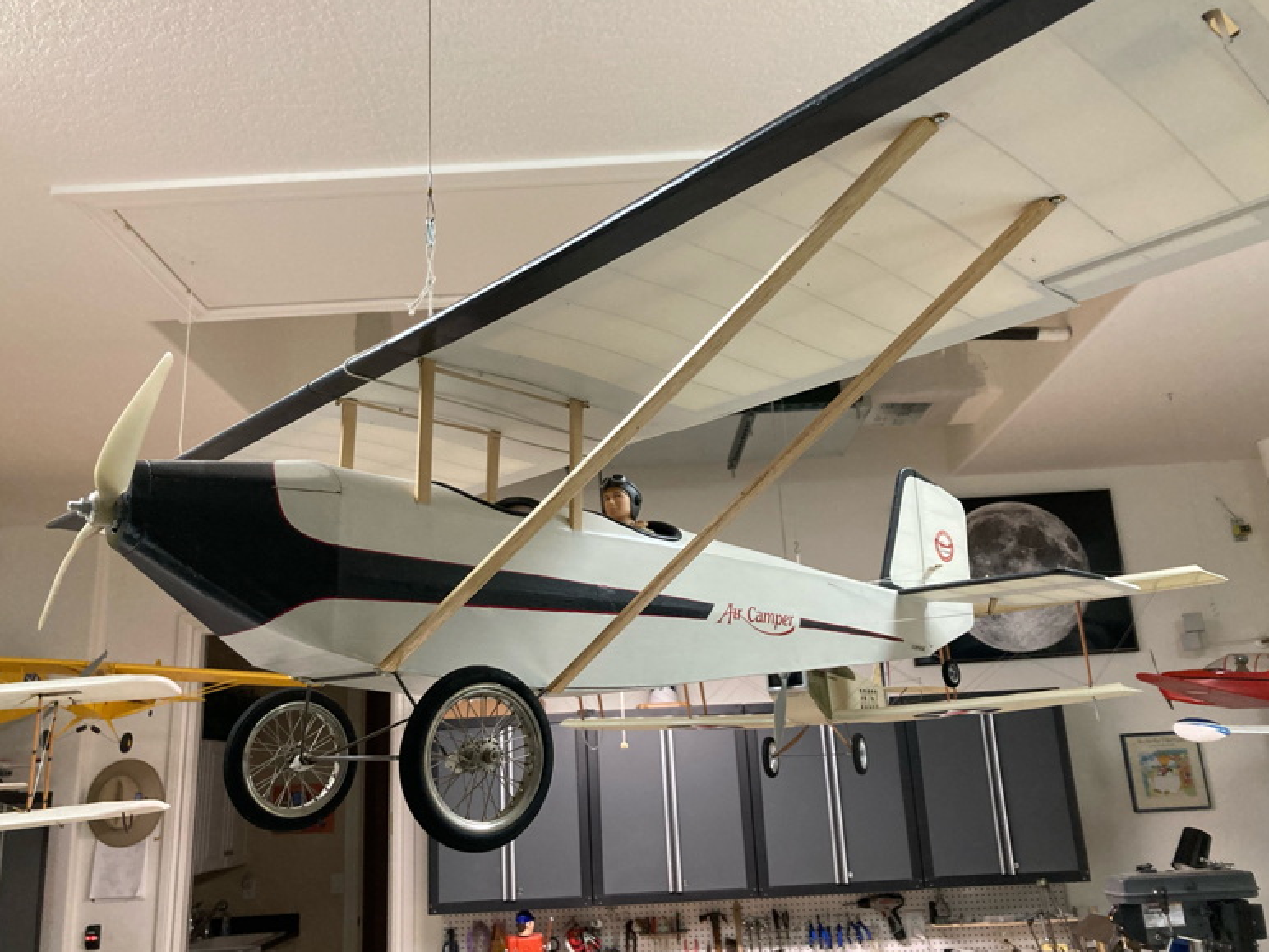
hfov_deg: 61.7
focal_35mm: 29
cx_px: 644
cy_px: 478
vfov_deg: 48.2
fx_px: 1063
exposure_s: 1/60
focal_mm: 3.99
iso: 250
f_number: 1.8
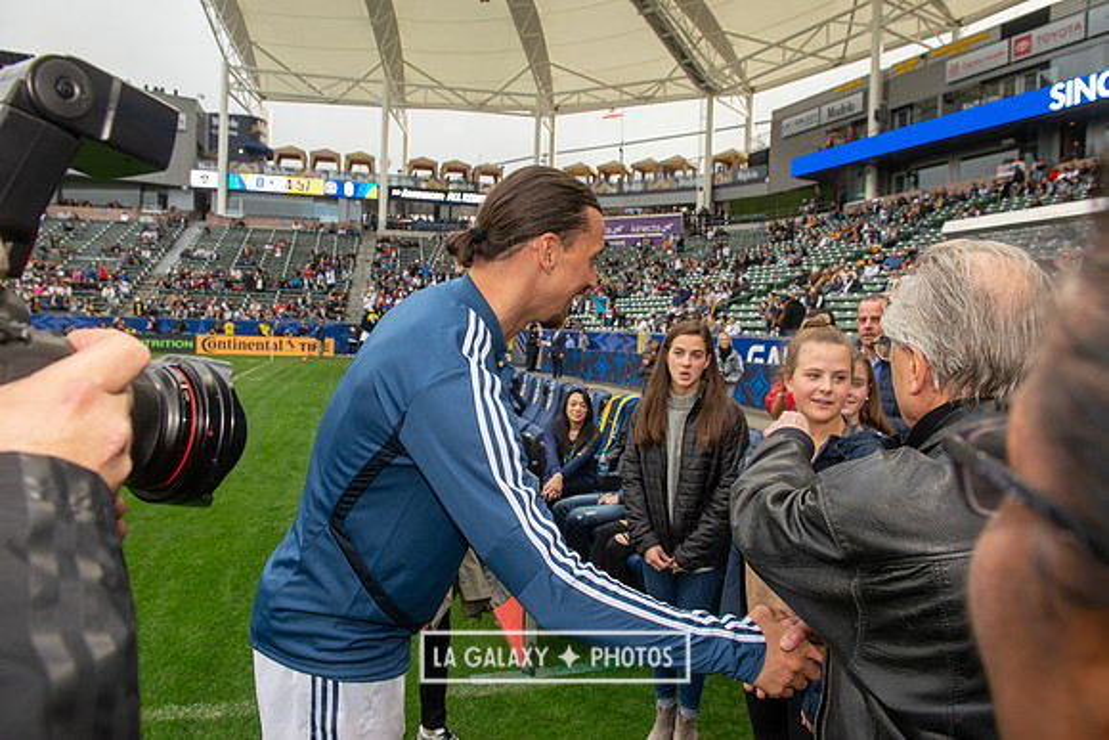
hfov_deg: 73.7
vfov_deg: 53.2
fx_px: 739
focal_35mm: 24
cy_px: 370
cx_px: 554
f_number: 7.1
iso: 500
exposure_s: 1/200
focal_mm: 24
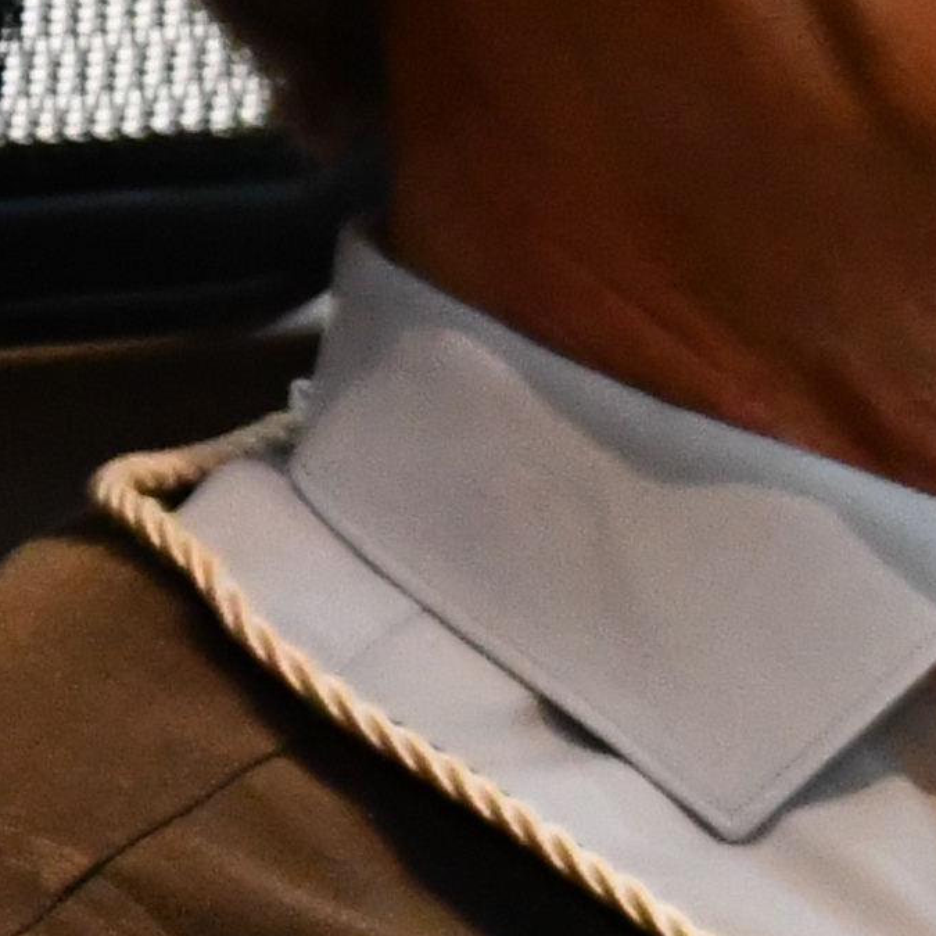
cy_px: 415
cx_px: 2216
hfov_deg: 2.6
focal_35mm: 680
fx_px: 20802
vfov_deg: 2.6
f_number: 2.8
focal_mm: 65
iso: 2800
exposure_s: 1/125
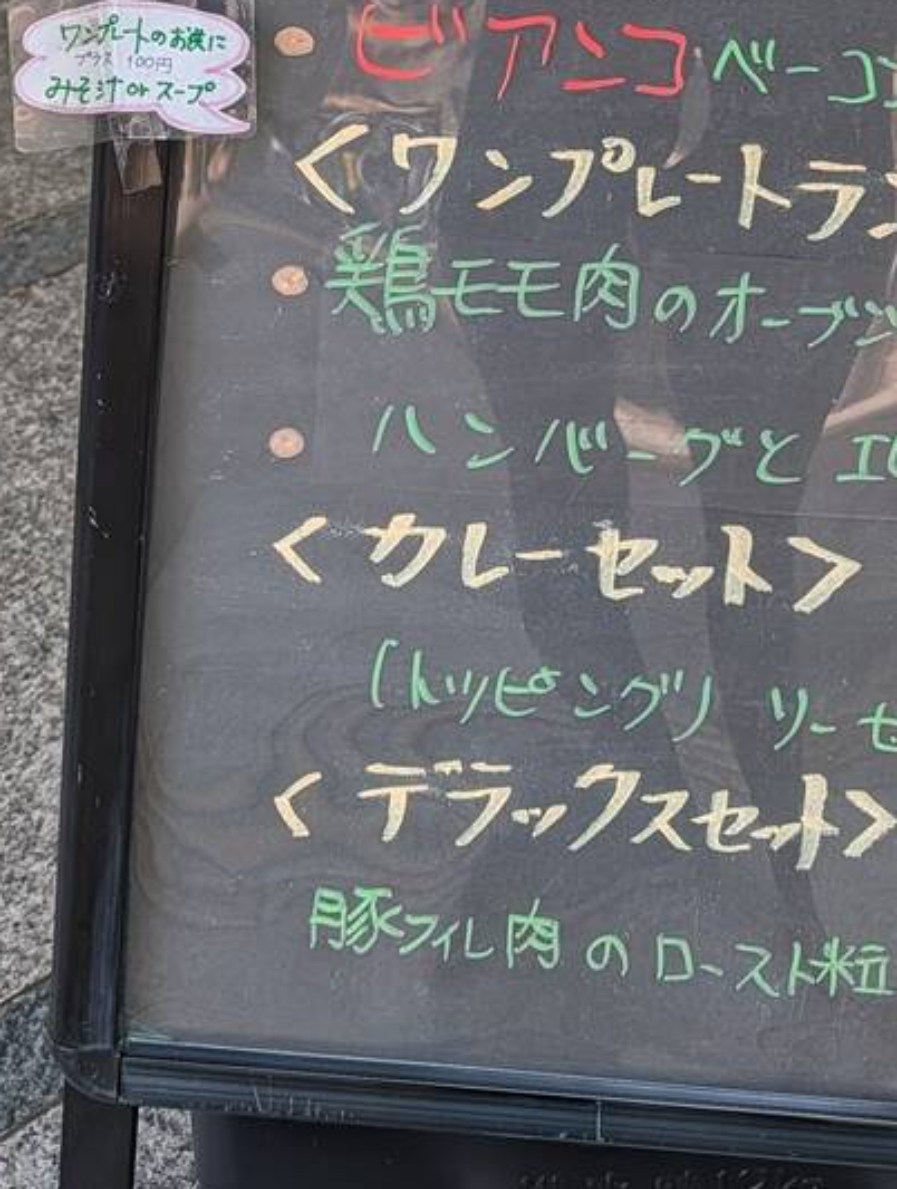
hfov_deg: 20.2
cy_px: -49
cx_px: 744
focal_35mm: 72
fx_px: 2479
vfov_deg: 25.4
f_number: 1.68
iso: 55
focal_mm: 6.9
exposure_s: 1/229
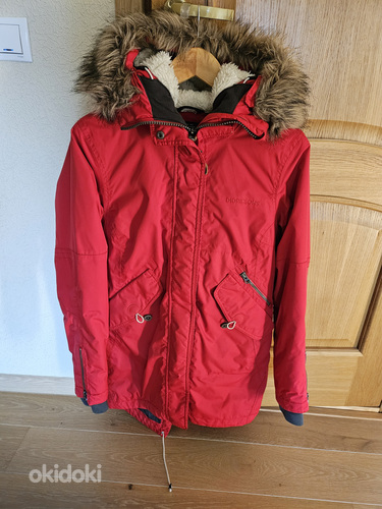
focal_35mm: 23
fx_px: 338
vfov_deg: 73.9
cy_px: 254
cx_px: 191
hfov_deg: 58.9
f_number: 1.8
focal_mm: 5.4
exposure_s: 1/100
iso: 800
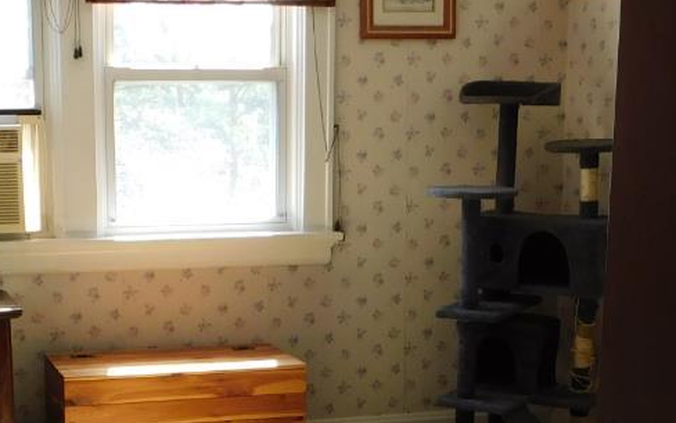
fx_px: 1382
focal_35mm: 75
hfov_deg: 27.4
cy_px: 375
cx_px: 244
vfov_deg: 17.2
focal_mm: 4
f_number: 3
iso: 125
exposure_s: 1/80
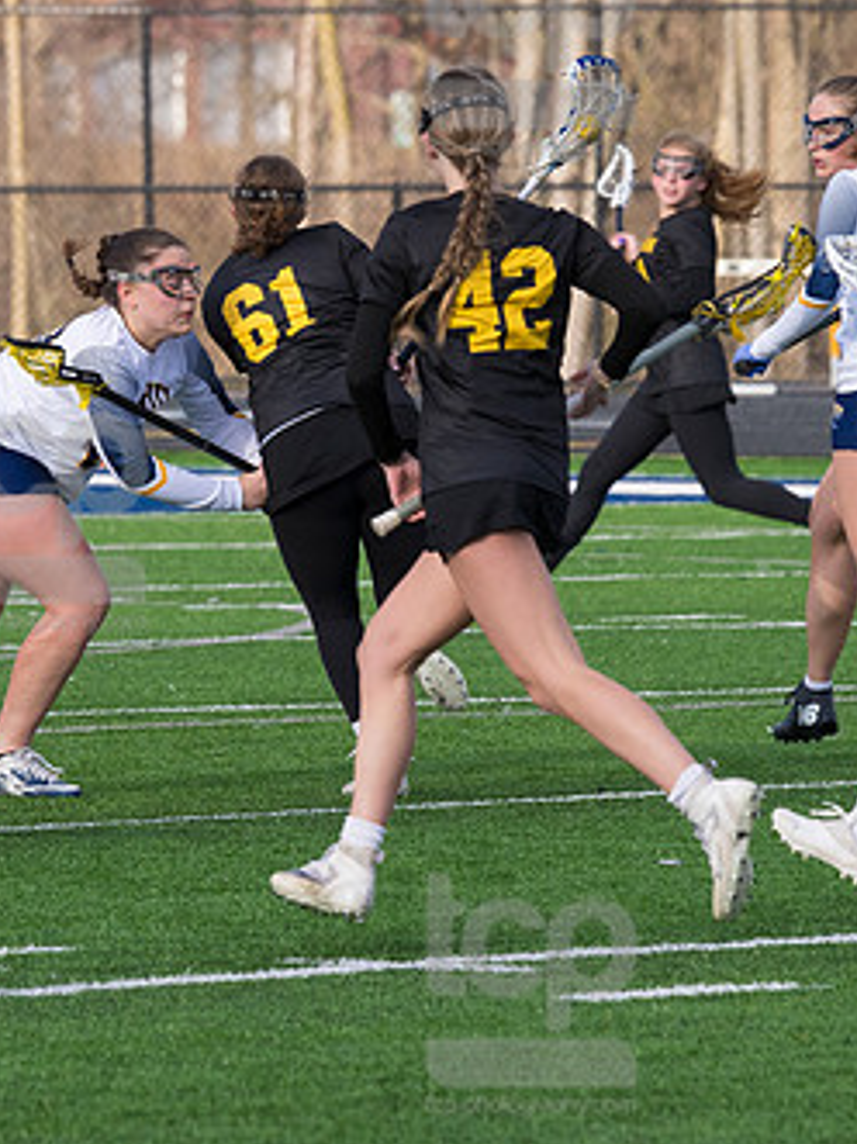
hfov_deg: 2.9
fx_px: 16681
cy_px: 512
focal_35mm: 505
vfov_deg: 3.9
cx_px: 41
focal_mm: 200
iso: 320
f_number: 5.6
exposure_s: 1/1600
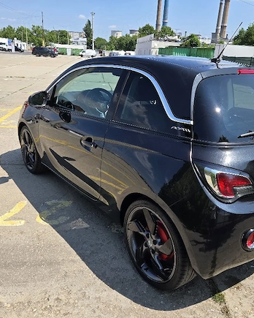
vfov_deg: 57.2
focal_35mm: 31
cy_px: 163
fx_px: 291
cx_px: 139
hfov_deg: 47.0
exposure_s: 1/3333
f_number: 1.8
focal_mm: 5.4
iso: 64
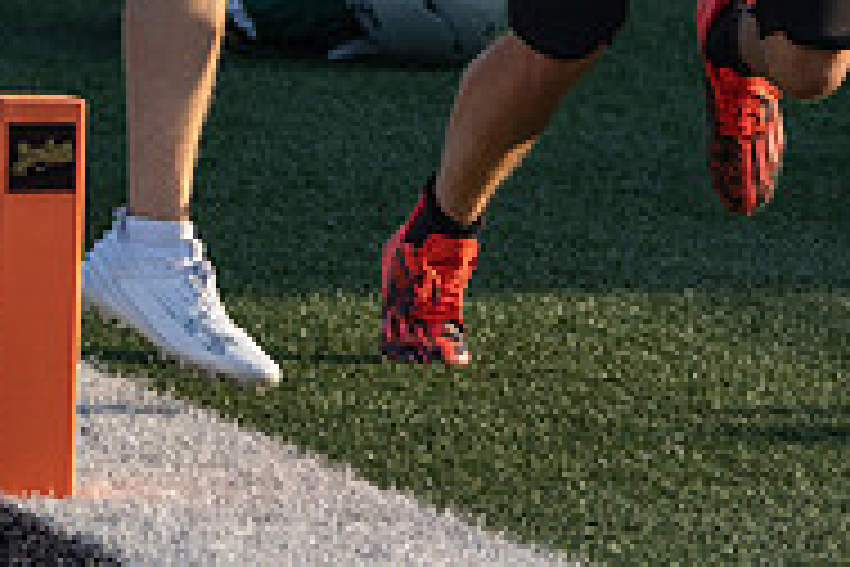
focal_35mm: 448
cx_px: 625
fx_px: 10577
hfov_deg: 4.6
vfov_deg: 3.1
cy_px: -295
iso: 400
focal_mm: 146
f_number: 5
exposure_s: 1/1250
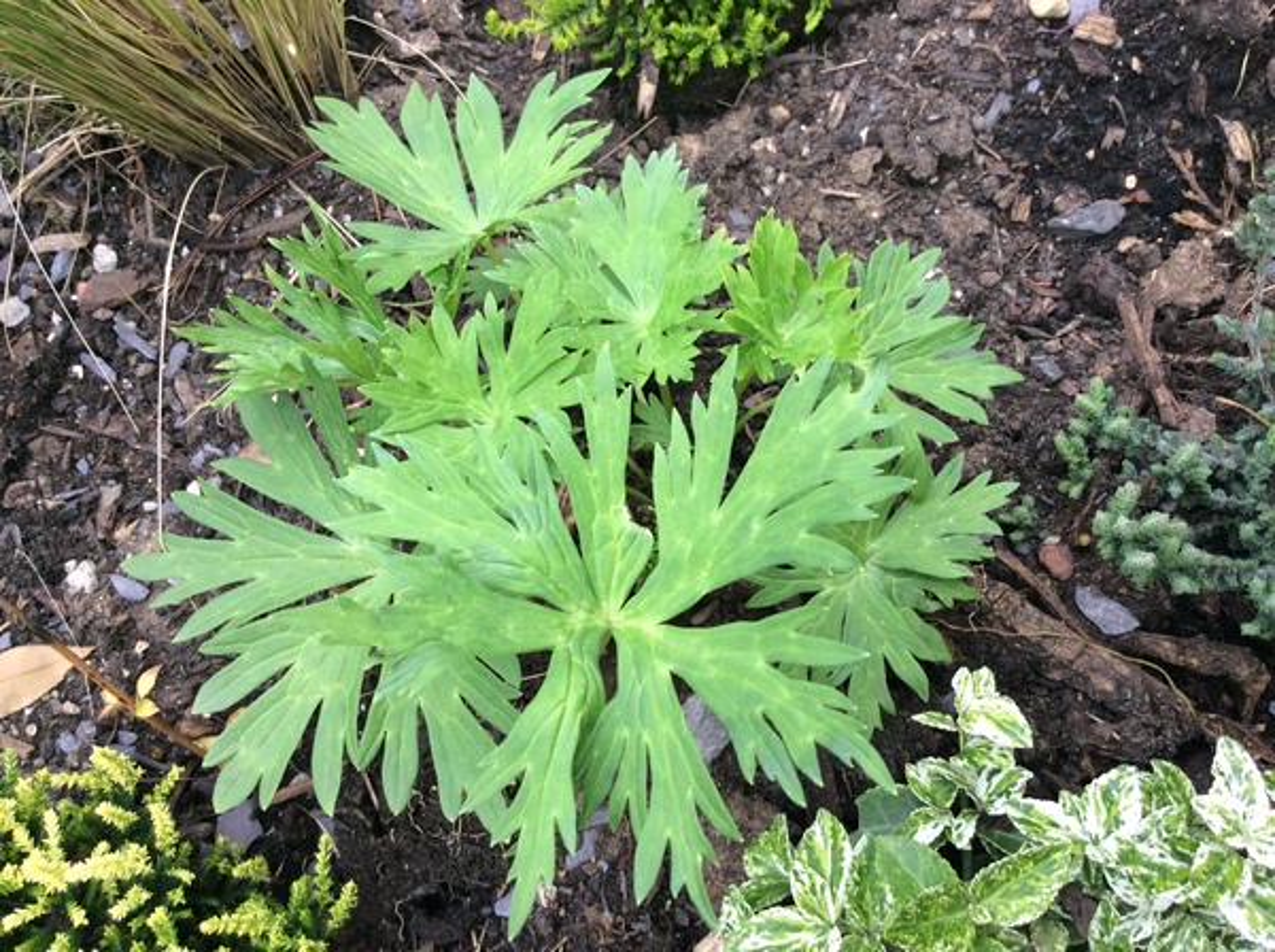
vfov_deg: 44.0
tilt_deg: -71.7
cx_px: 638
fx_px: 1177
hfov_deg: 56.9
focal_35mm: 32
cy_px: 476
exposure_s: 1/100
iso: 40
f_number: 2.4
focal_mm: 3.3
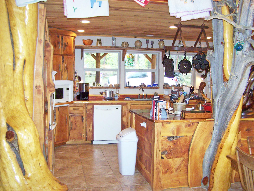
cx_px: 127
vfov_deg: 37.7
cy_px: 96
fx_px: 279
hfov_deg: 49.0
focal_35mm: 38
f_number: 2.8
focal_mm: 6.3
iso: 160
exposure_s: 1/60
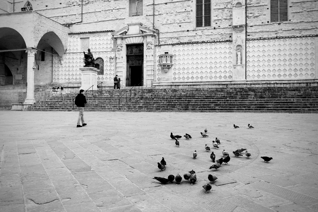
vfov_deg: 37.8
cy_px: 106
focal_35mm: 35
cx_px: 159
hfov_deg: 54.5
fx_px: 309
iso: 200
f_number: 11
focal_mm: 35
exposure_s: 1/60
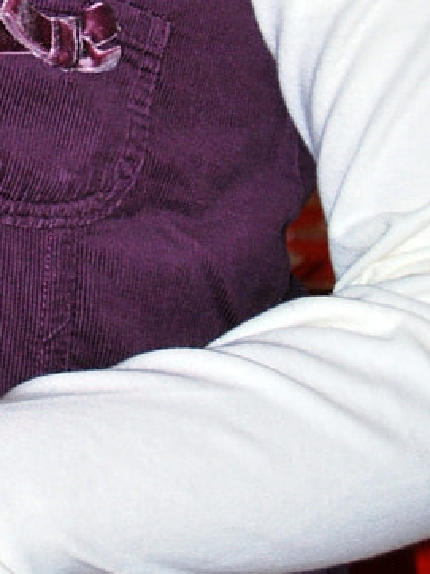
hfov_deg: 4.2
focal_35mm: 351
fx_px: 5822
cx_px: -185
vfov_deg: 5.6
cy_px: -273
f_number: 5.6
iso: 200
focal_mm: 55
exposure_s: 1/60
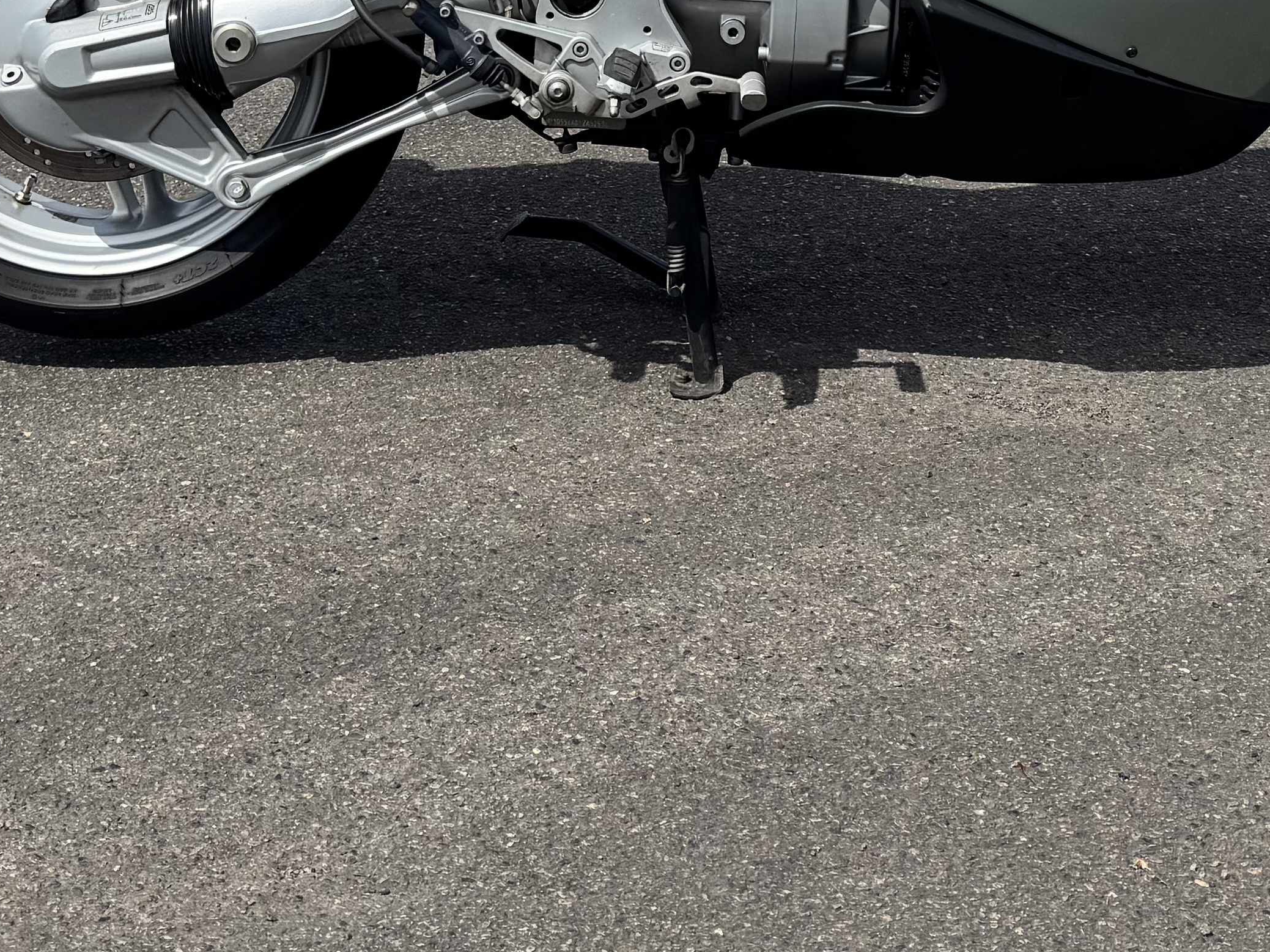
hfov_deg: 29.3
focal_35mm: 66
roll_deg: +0.3
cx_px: 759
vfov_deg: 20.1
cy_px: -336
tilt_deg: -6.1
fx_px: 2422
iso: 80
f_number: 1.78
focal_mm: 6.76
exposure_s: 1/7092
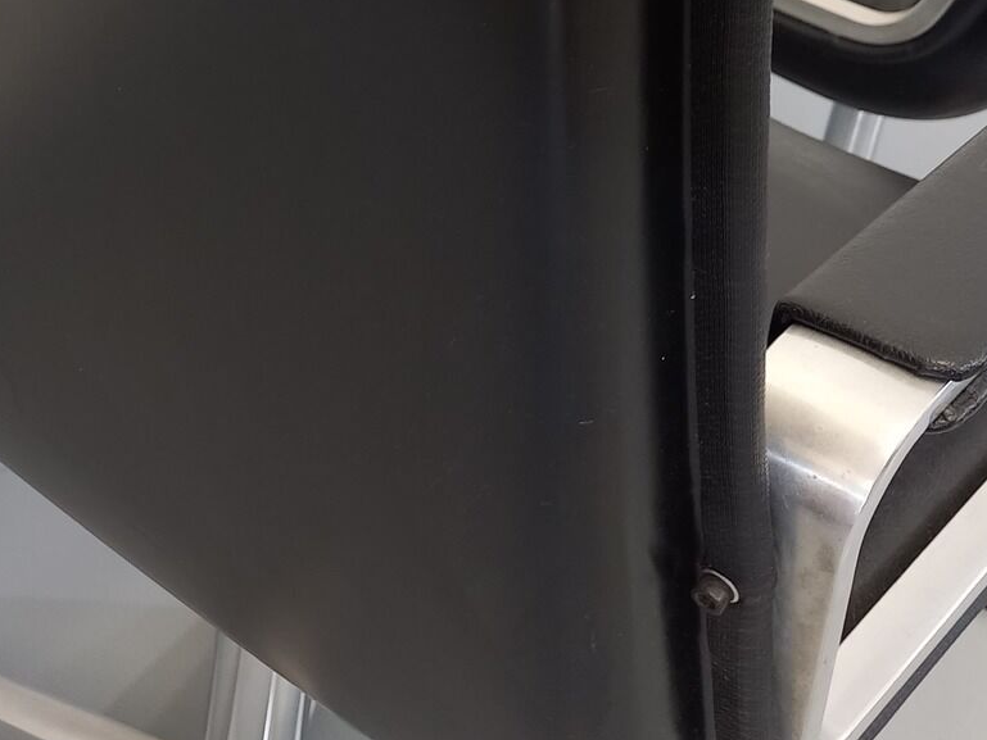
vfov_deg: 22.1
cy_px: 92
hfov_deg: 28.9
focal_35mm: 65
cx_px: 145
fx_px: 1854
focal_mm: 4.65
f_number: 1.8
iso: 320
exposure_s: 1/49
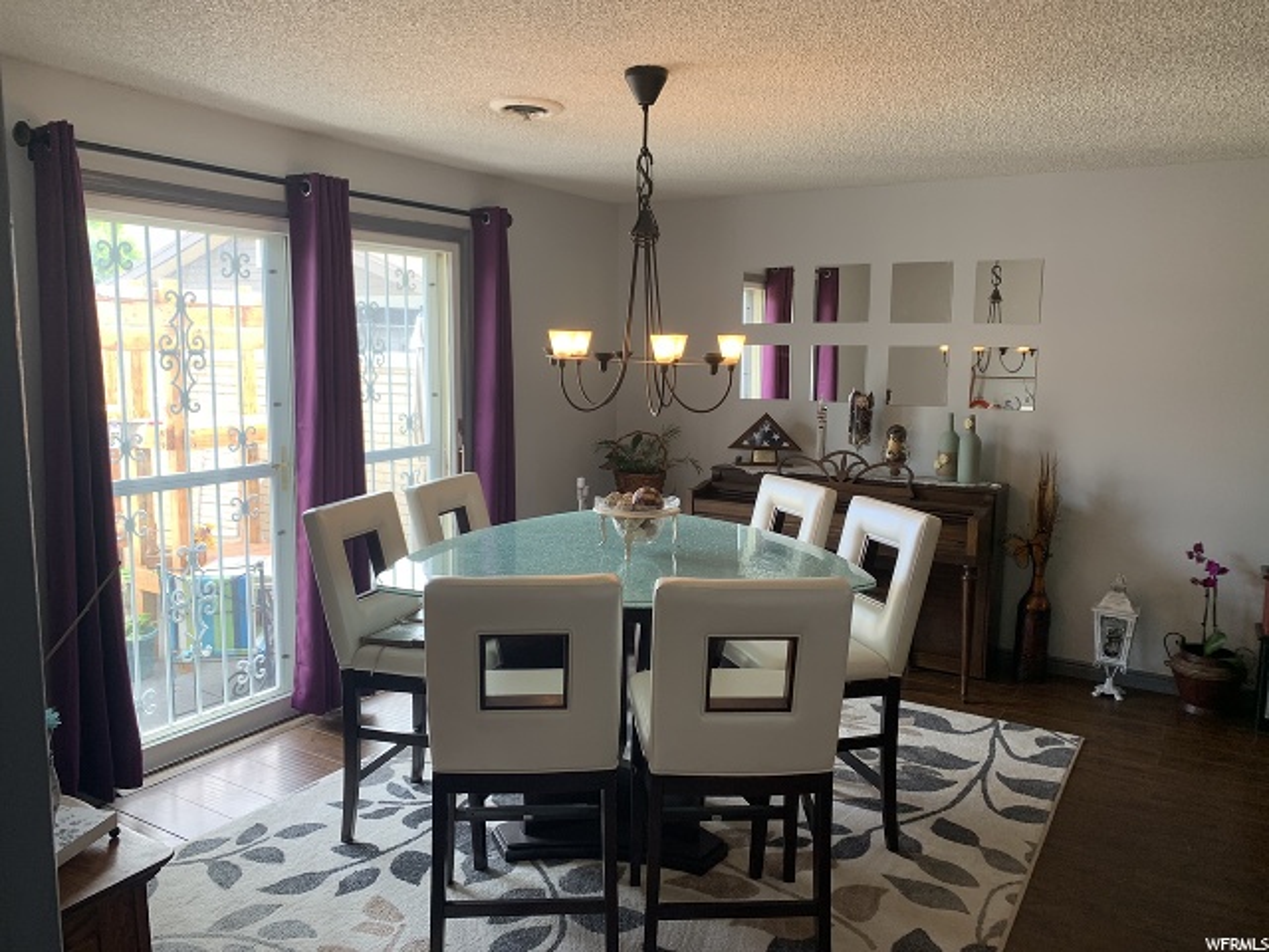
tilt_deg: -6.9
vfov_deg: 53.1
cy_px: 476
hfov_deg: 67.3
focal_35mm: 26
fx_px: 953
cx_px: 634
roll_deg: -1.0
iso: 64
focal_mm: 4.25
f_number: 1.8
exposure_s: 1/60
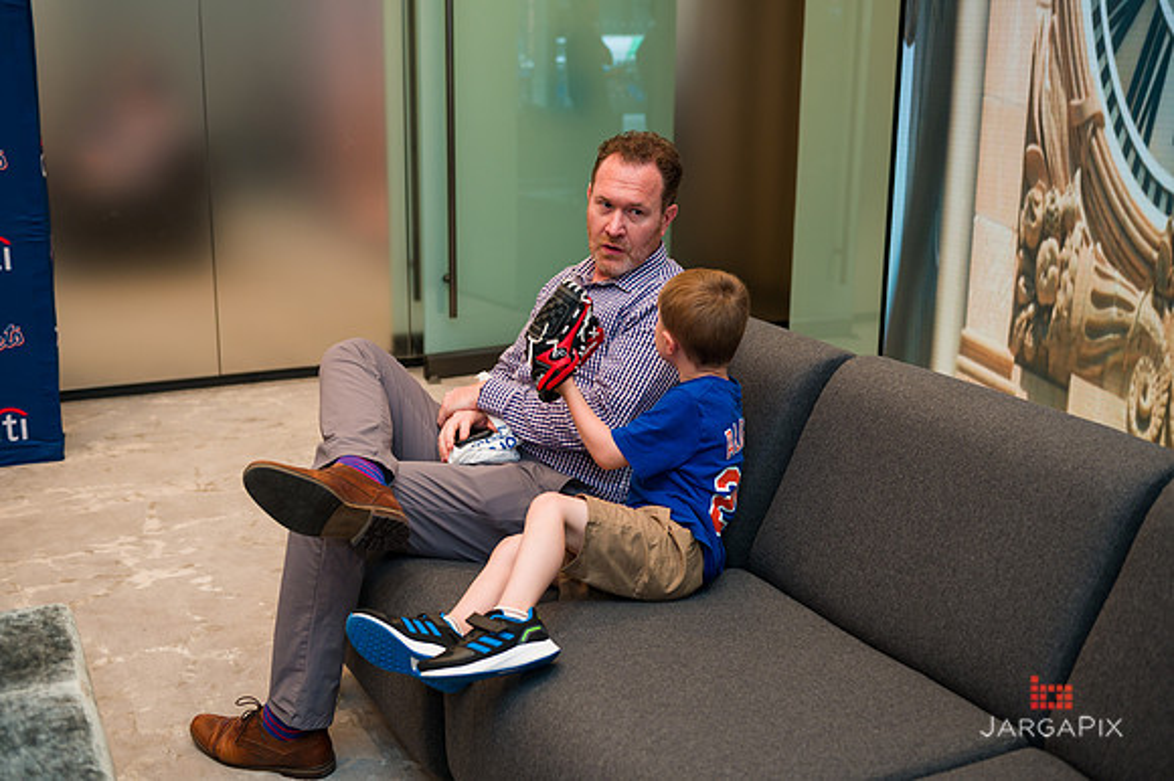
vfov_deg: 33.4
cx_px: 587
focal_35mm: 40
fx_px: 1304
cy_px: 390
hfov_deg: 48.5
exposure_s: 1/200
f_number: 4
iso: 400
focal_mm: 40
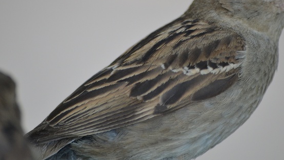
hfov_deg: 4.0
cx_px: 137
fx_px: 4076
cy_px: 64
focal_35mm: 541
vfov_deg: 2.2
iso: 900
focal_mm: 240
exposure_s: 1/500
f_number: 5.3
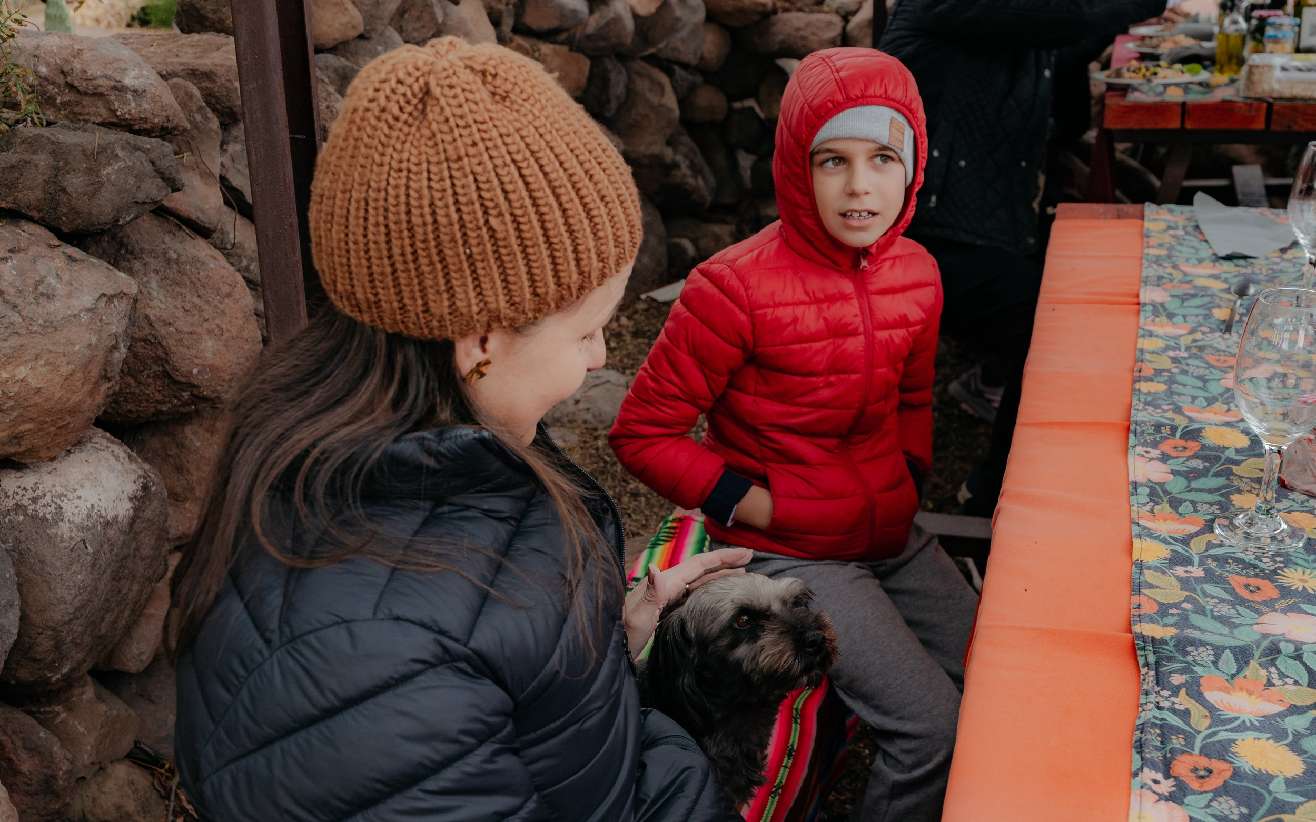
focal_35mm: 39
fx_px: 1399
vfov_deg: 32.7
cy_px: 474
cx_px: 686
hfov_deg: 50.4
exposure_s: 1/160
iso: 125
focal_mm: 23
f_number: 4.5
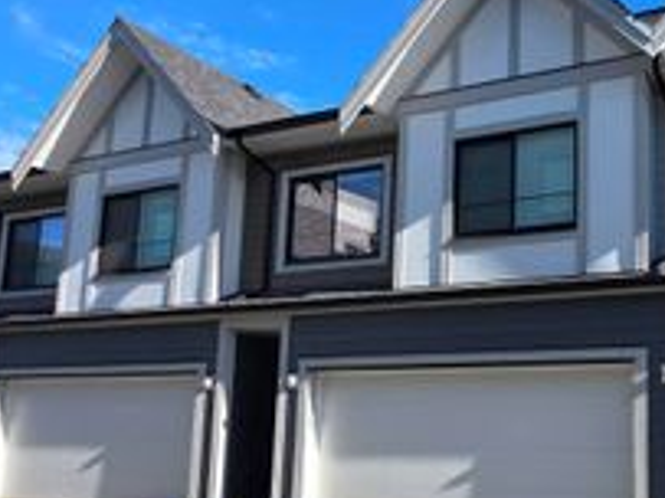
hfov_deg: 49.5
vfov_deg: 43.6
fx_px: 614
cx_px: 619
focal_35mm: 32
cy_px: 323
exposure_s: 1/2000
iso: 64
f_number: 1.9
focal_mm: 2.2
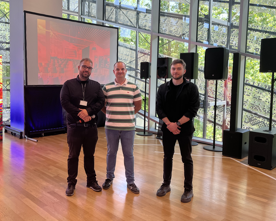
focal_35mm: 34
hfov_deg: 52.4
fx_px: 278
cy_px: 100
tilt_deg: -4.6
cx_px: 106
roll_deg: -1.3
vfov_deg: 43.3
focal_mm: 5.1
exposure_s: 1/133
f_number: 1.6
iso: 40
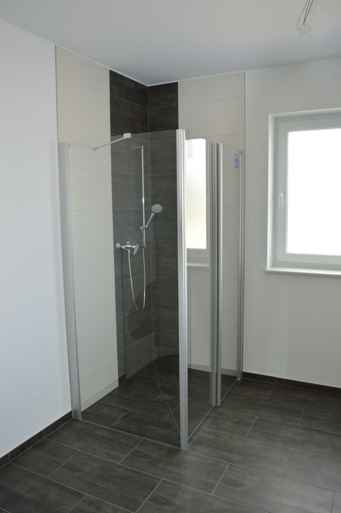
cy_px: 256
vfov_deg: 67.4
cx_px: 170
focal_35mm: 27
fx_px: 384
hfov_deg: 47.9
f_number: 4
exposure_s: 1/125
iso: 360
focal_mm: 18
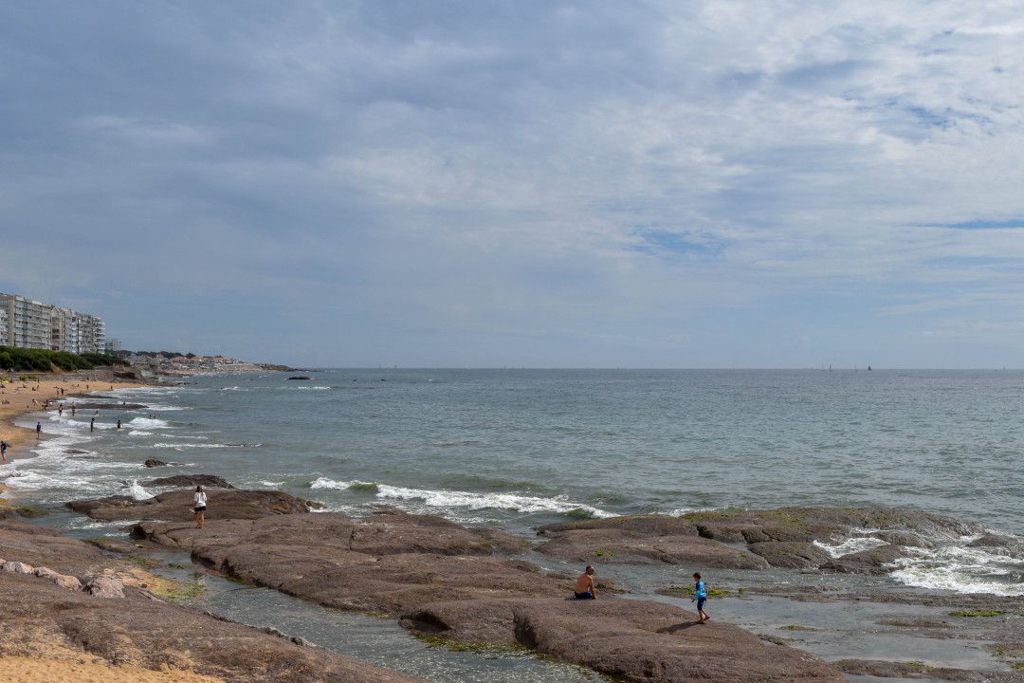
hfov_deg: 45.0
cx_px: 512
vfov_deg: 30.8
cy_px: 342
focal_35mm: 44
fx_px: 1237
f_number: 8
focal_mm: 29
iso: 400
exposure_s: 1/2000
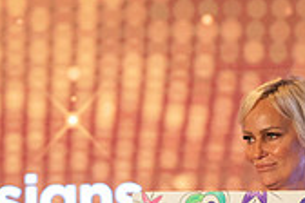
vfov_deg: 2.0
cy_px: 299
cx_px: 111
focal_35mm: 691
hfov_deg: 3.0
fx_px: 5854
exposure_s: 1/250
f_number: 2.8
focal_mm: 200
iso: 3200
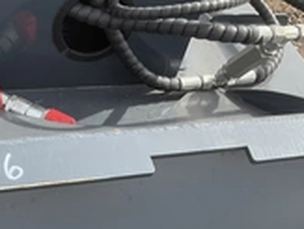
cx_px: 117
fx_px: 625
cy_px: 259
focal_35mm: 71
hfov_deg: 27.3
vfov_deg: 19.8
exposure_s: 1/556
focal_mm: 3
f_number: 1.8
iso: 25
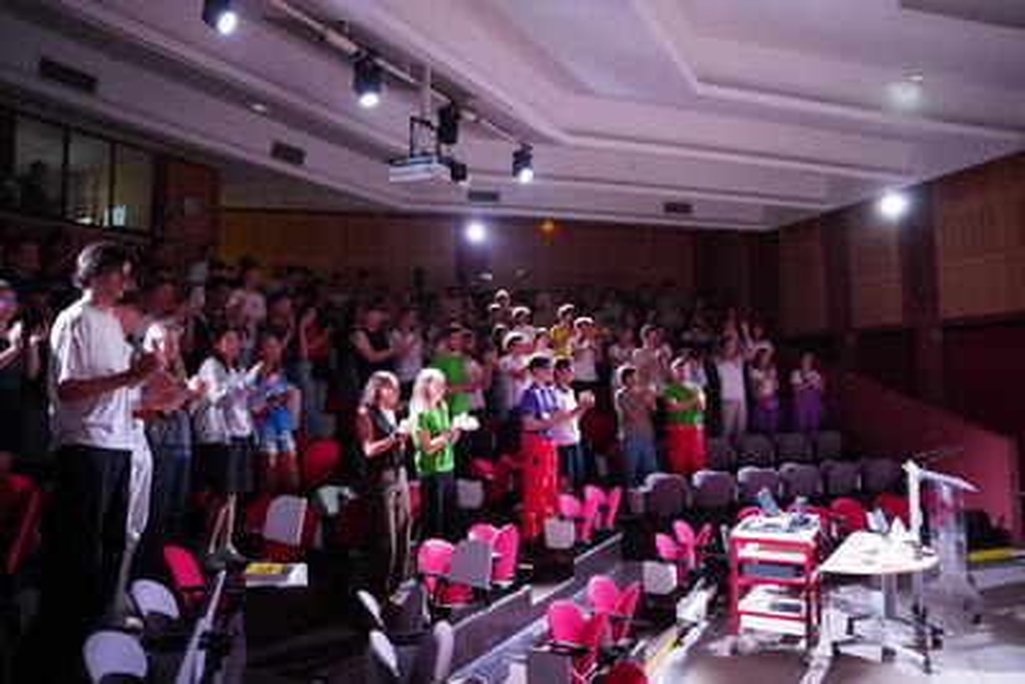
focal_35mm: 24
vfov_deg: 53.2
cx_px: 512
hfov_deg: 73.7
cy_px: 342
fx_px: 684
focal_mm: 24
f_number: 2.8
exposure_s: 1/160
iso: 10000
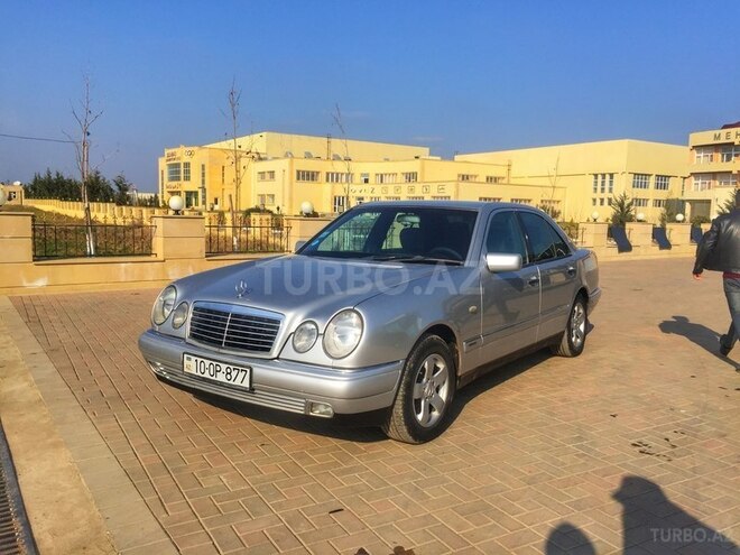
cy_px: 278
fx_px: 620
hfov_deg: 61.7
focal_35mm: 29
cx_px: 370
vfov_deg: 48.2
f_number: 2.2
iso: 32
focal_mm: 4.15
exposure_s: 1/2825
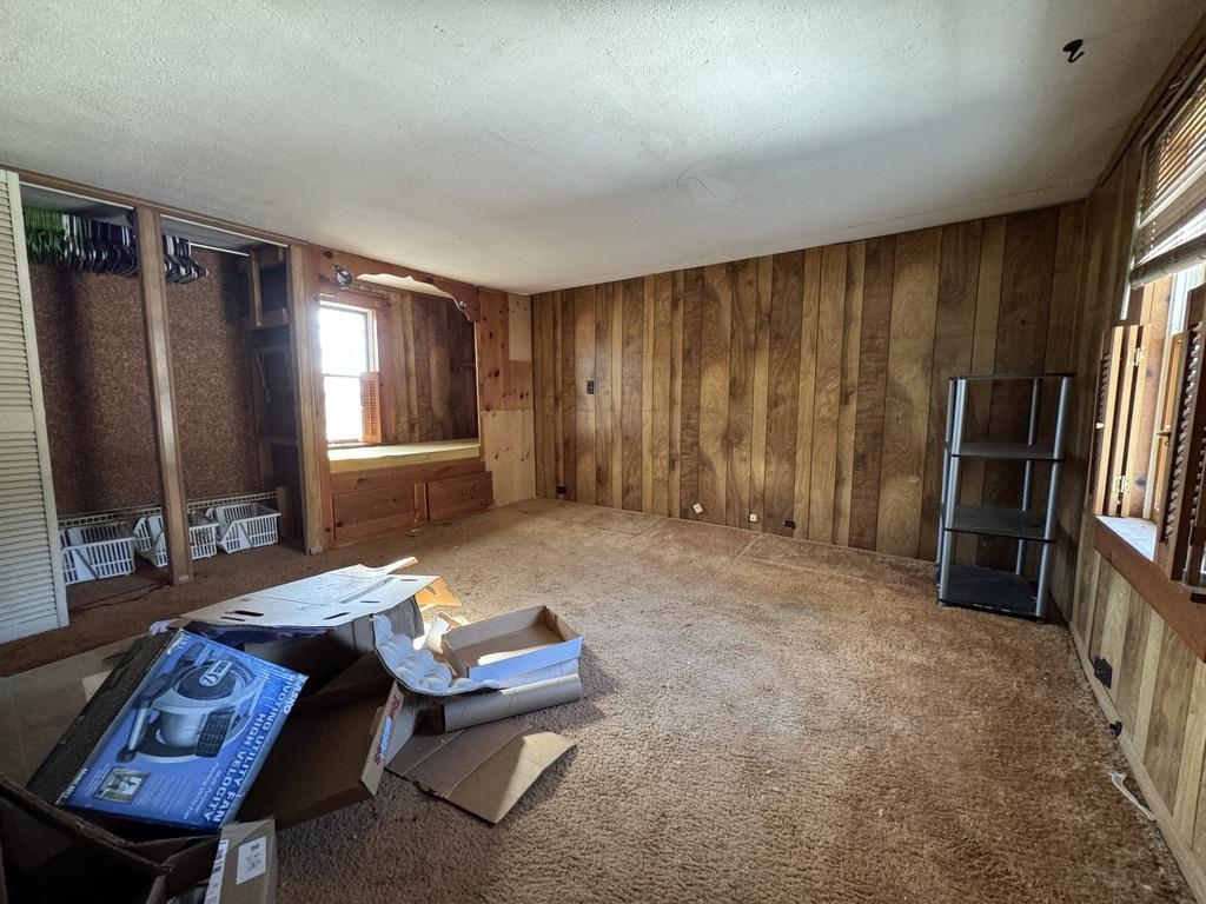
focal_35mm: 14
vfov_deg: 85.7
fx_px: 488
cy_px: 452
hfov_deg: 102.1
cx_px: 603
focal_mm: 2.22
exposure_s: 1/60
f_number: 2.2
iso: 500
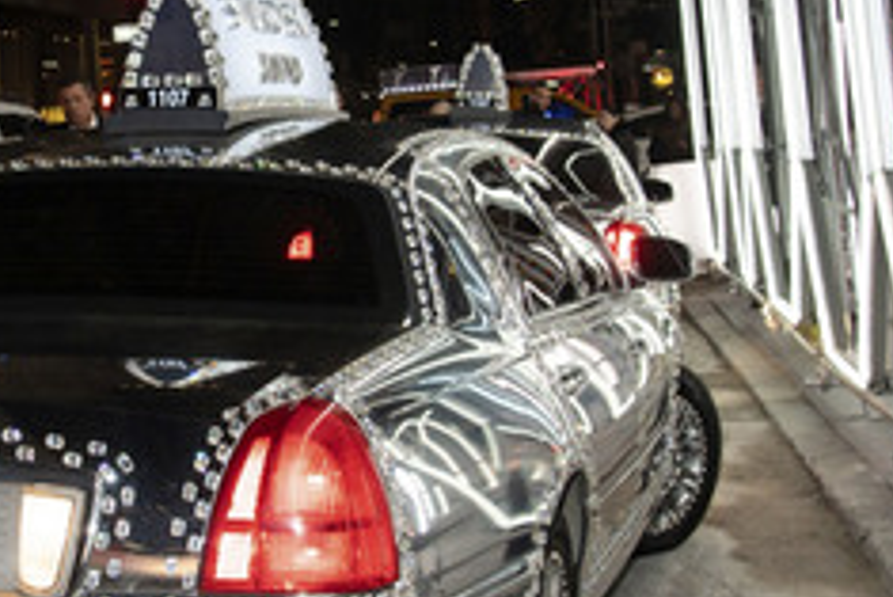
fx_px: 1142
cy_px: 407
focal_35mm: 46
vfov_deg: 29.1
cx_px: 131
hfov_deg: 40.3
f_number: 5.6
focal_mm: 24
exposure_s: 1/200
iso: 640
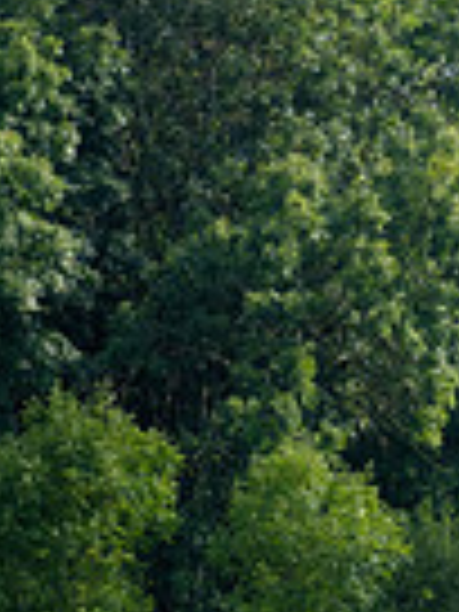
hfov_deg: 1.2
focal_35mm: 1232
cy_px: 659
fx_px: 21781
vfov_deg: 1.6
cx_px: 1138
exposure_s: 1/1250
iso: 200
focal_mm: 300
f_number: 4
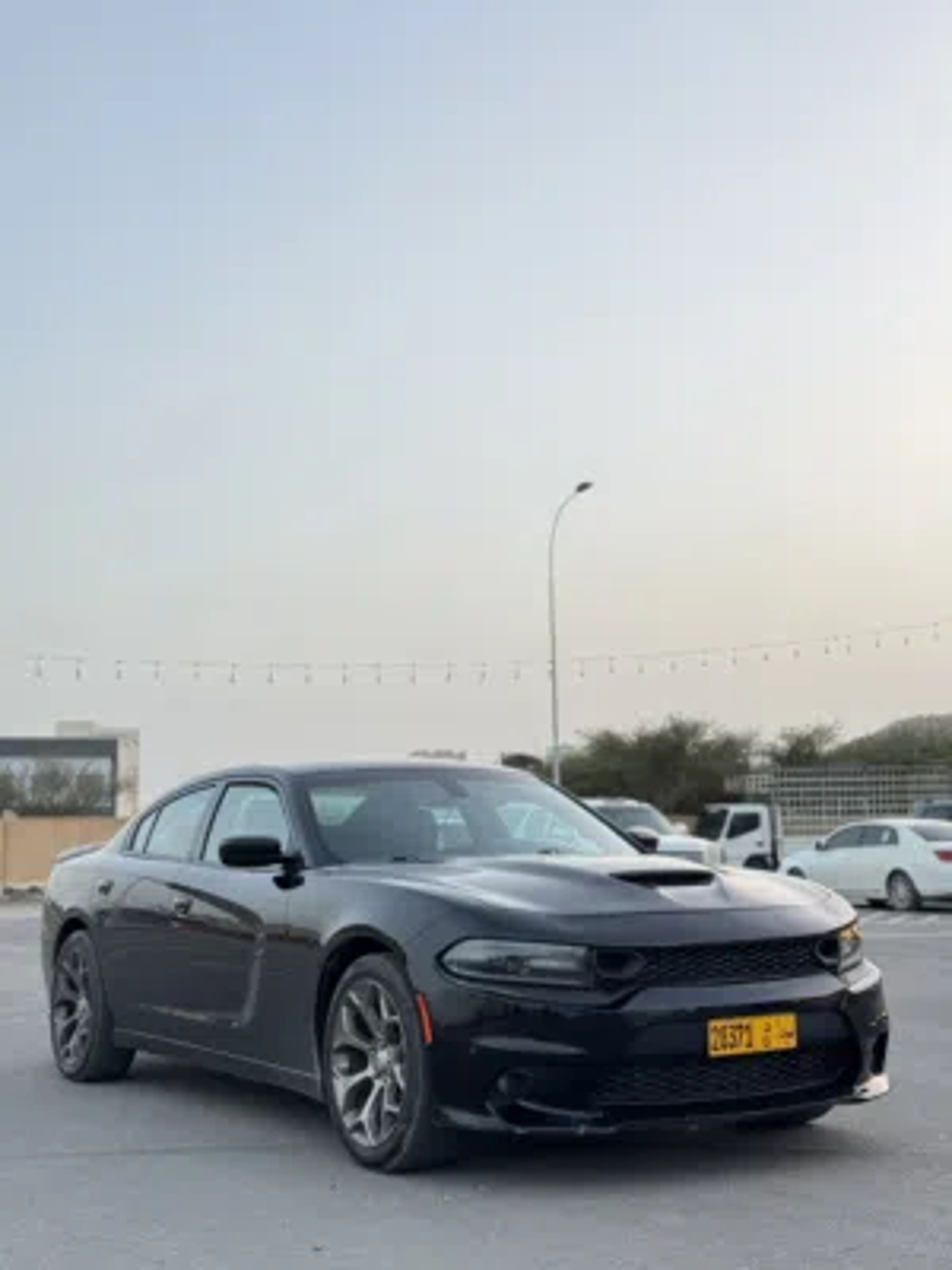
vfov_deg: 39.7
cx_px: 476
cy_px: 635
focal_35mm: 48
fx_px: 1760
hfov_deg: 30.3
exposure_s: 1/144
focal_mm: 6.76
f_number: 1.78
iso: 80
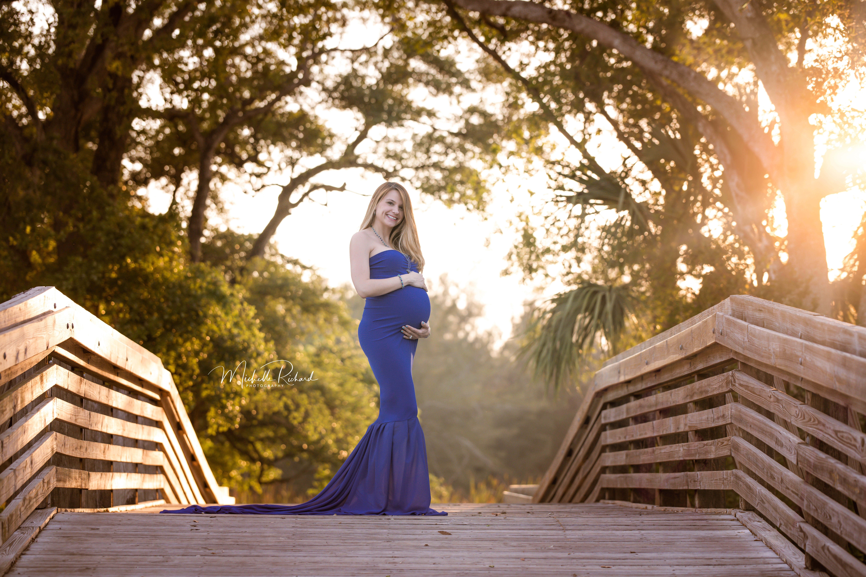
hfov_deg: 20.0
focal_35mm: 102
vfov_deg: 13.4
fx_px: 2453
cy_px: 288
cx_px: 433
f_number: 3.5
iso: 500
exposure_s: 1/1000
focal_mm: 102
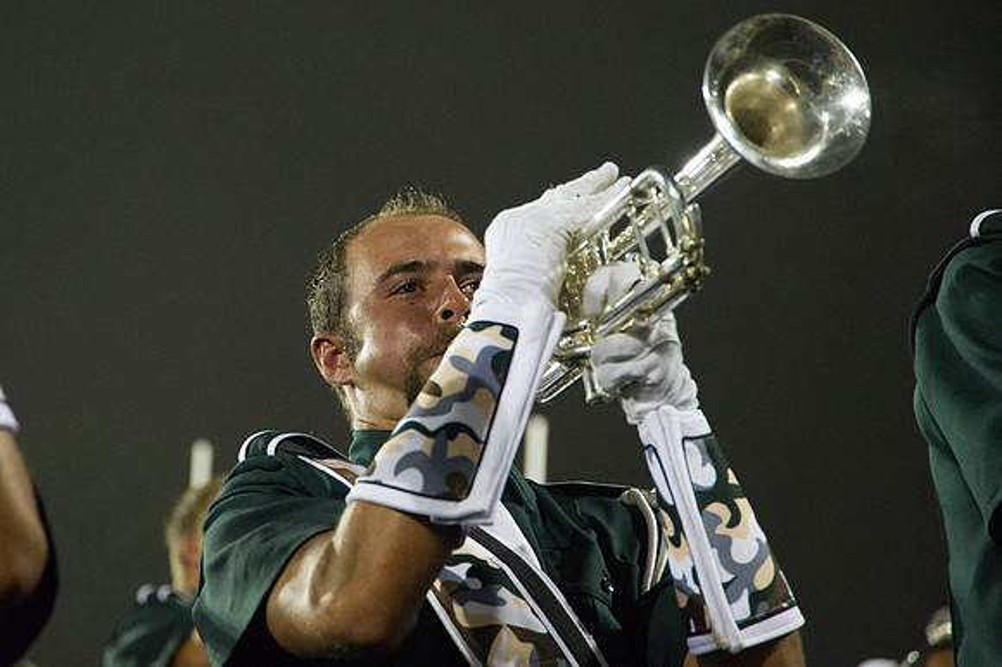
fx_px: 3832
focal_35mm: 138
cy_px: 299
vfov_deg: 9.9
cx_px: 443
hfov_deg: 14.9
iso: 12800
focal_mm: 120
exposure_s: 1/125
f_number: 5.6
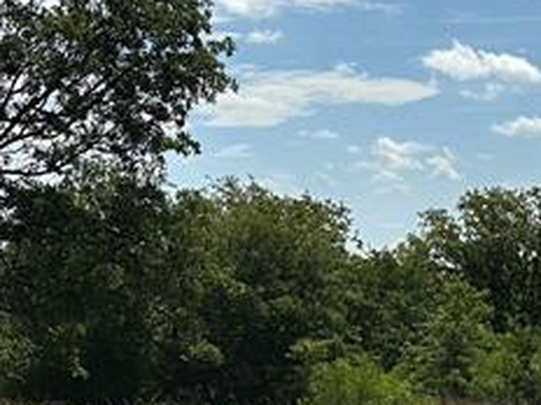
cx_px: 254
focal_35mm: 106
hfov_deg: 18.5
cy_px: 324
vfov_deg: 13.9
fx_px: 1657
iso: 80
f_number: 1.78
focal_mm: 6.86
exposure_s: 1/10753
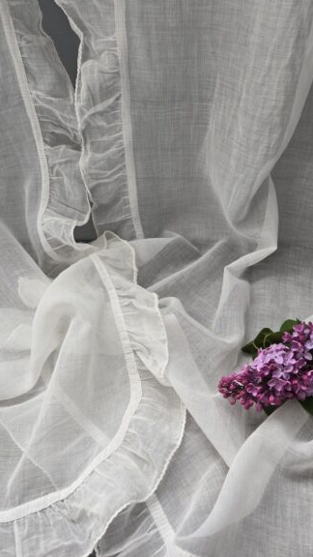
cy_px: 290
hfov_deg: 40.2
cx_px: 155
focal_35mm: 29
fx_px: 428
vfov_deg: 66.0
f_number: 1.8
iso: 80
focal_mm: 5.4
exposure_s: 1/180
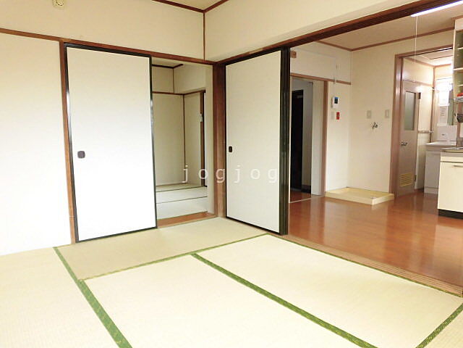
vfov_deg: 56.8
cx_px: 232
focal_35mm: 24
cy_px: 174
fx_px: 321
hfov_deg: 71.6
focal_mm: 4.3
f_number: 3.1
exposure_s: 1/60
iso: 160
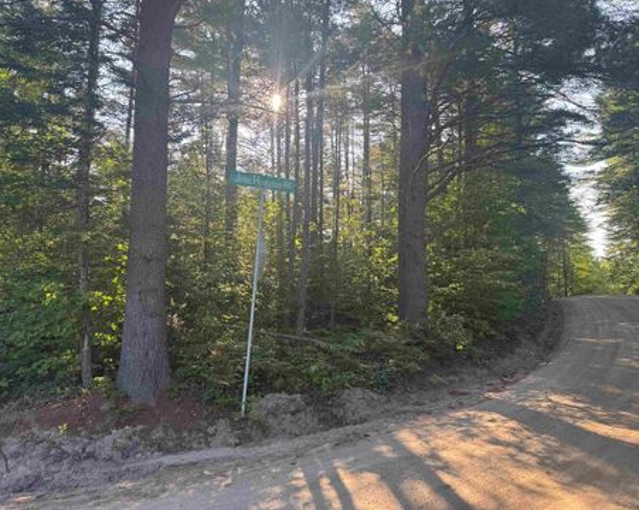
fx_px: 491
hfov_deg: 66.1
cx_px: 312
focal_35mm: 26
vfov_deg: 54.9
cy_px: 247
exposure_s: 1/360
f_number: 1.78
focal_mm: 6.76
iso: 80
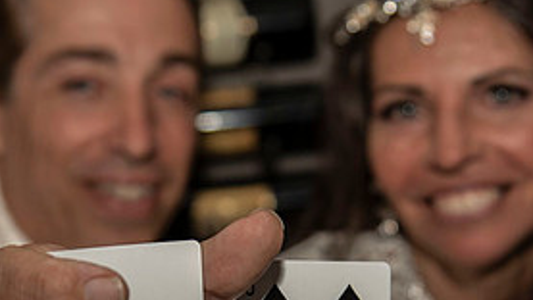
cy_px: 288
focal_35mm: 114
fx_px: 1612
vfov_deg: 10.6
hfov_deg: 18.8
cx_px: 250
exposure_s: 1/200
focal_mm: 52
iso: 100
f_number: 4.5
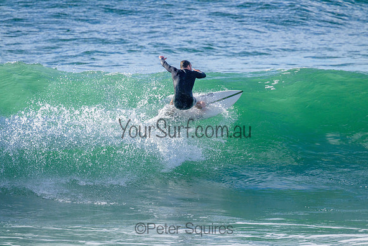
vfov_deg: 1.7
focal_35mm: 800
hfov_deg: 2.6
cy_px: 123
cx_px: 184
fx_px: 8179
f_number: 11
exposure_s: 1/2000
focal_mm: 800
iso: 1100
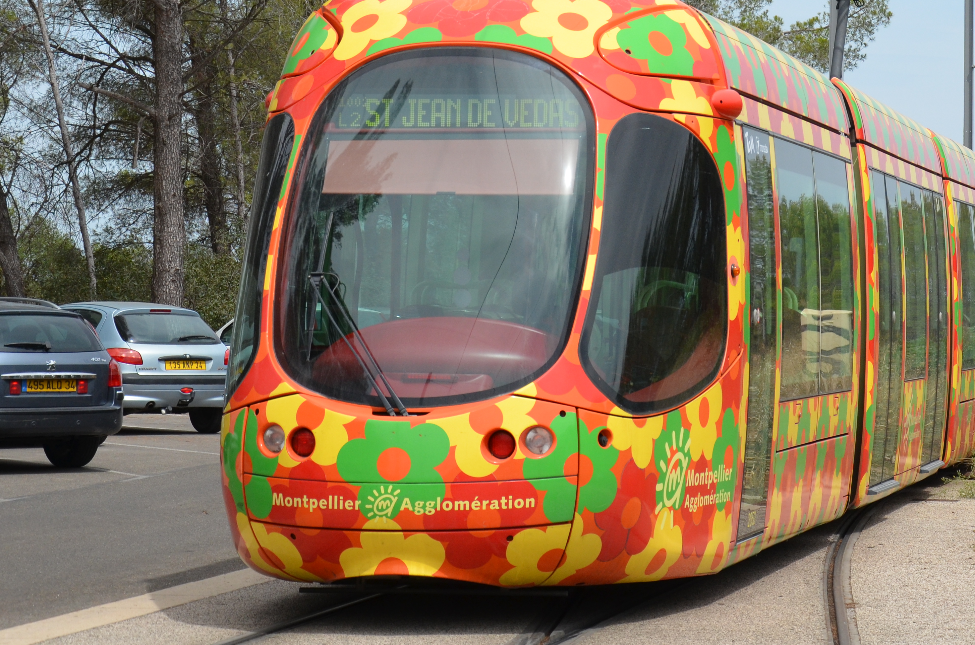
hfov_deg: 16.7
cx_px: 712
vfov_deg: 11.1
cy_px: 110
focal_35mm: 122
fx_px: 3297
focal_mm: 48
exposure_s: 1/1600
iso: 400
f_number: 6.3
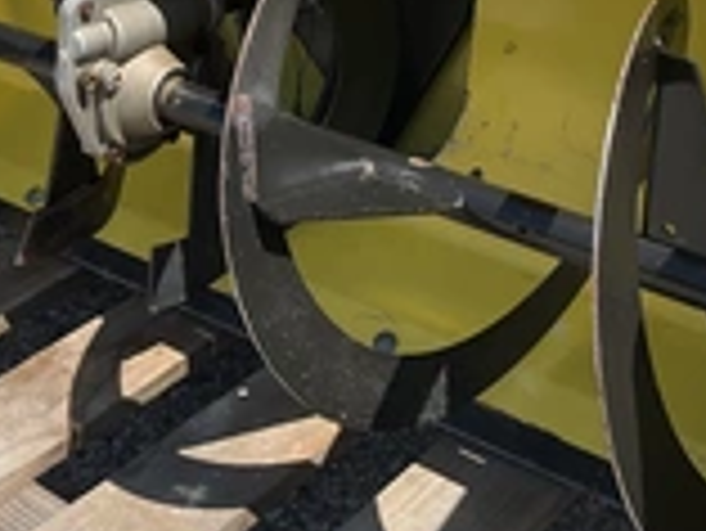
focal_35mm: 74
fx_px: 1510
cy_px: 14
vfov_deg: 19.4
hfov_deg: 26.2
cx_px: 270
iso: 25
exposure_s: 1/1377
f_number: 1.8
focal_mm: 3
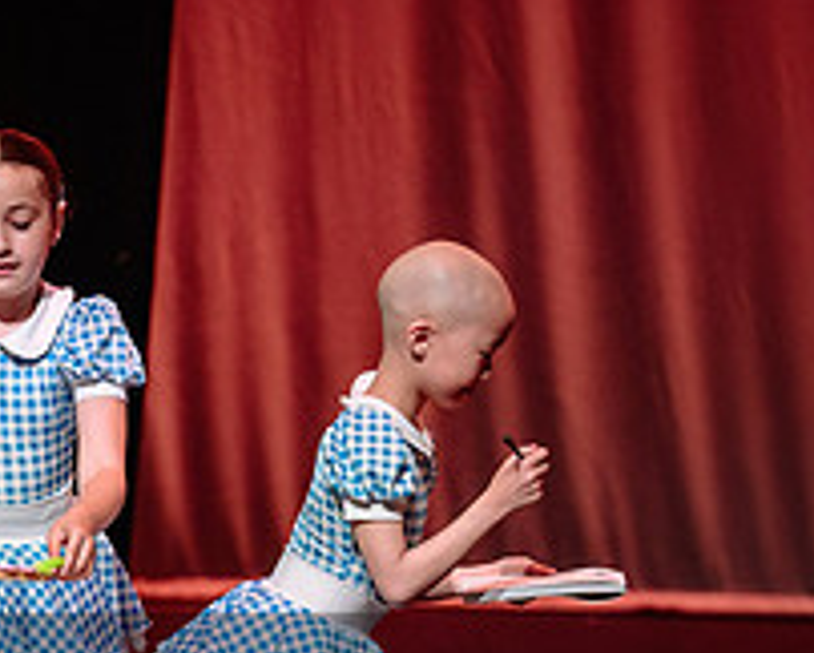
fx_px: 11382
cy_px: 666
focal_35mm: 472
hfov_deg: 4.1
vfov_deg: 3.3
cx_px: 89
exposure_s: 1/500
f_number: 2.8
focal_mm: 155
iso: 1250
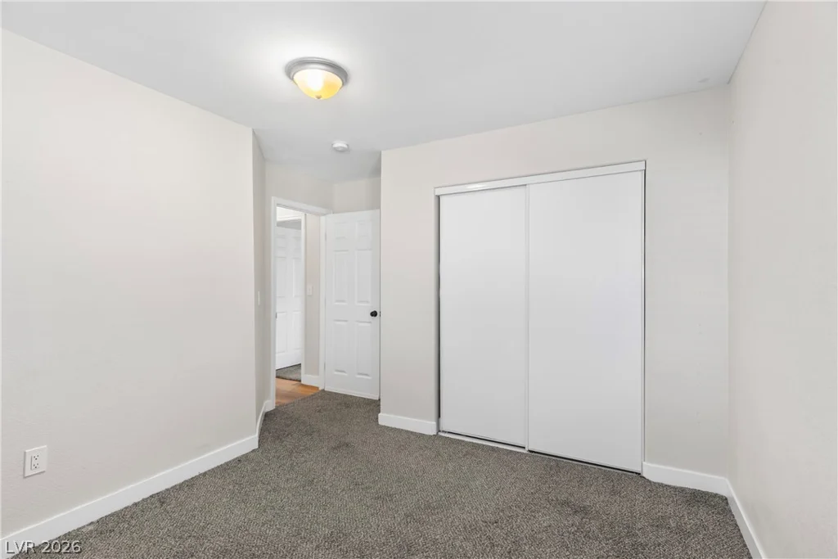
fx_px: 396
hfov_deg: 93.3
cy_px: 280
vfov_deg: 70.5
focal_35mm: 17
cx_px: 419
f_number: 8
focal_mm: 17
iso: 400
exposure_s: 1.3
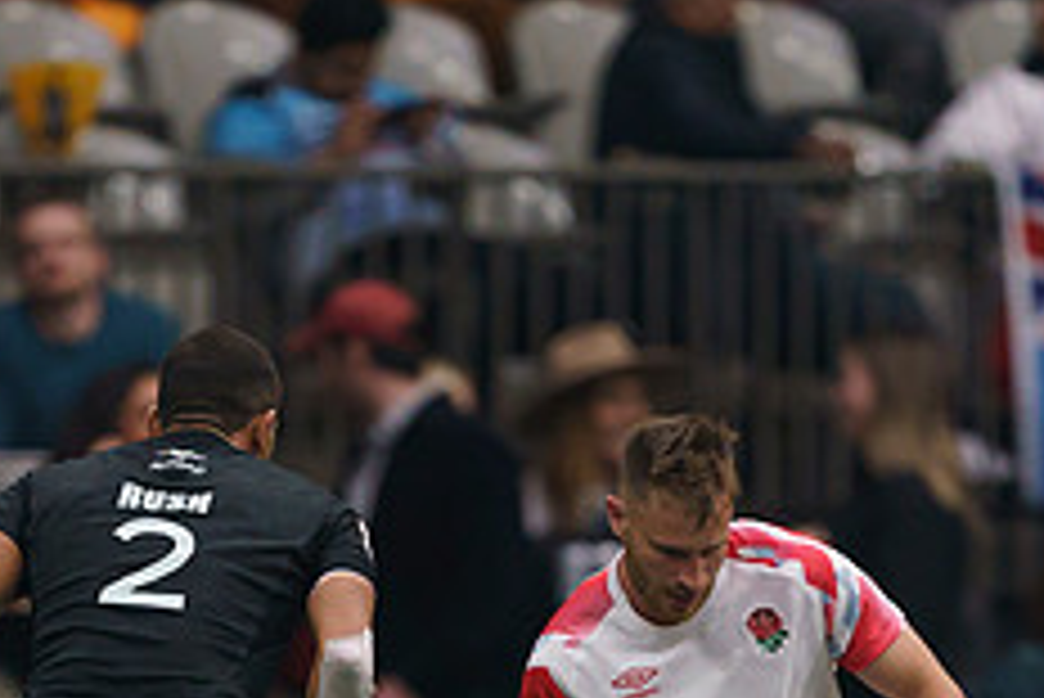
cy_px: 1009
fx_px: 63083
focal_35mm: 2174
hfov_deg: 0.9
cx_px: 297
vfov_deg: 0.6
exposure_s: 1/3200
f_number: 4
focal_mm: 600
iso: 2000
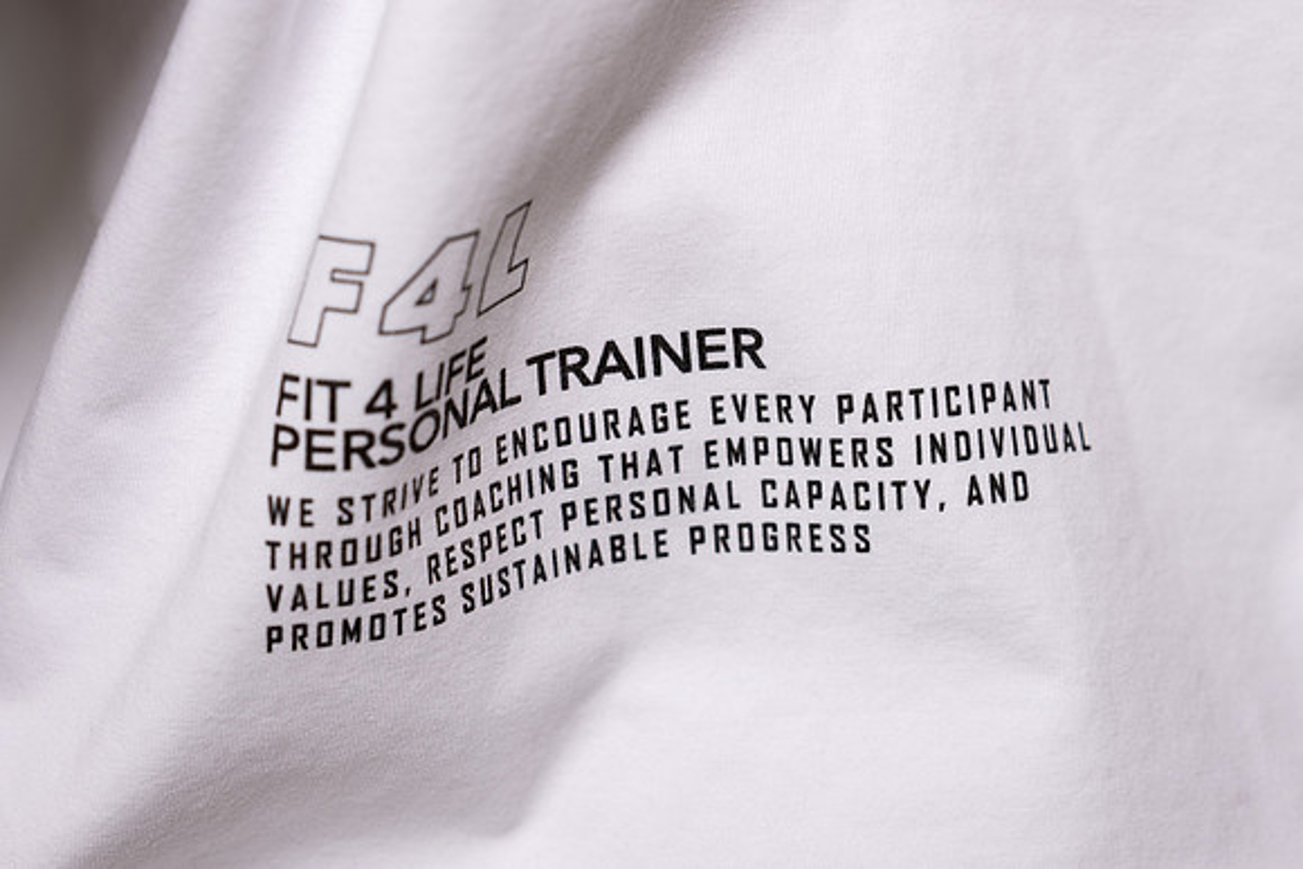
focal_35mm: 112
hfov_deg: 18.2
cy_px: 299
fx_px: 4066
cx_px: 656
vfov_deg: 12.2
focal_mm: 85
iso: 160
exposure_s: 1/200
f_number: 3.5
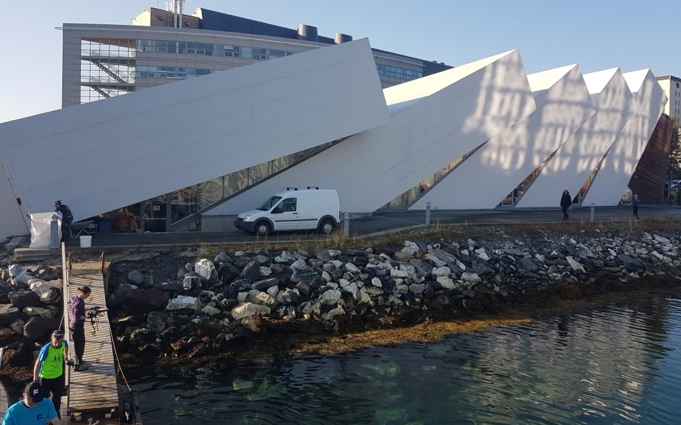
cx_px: 339
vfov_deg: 44.4
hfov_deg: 66.5
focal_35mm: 28
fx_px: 520
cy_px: 183
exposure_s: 1/1136
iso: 40
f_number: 1.7
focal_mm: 4.2
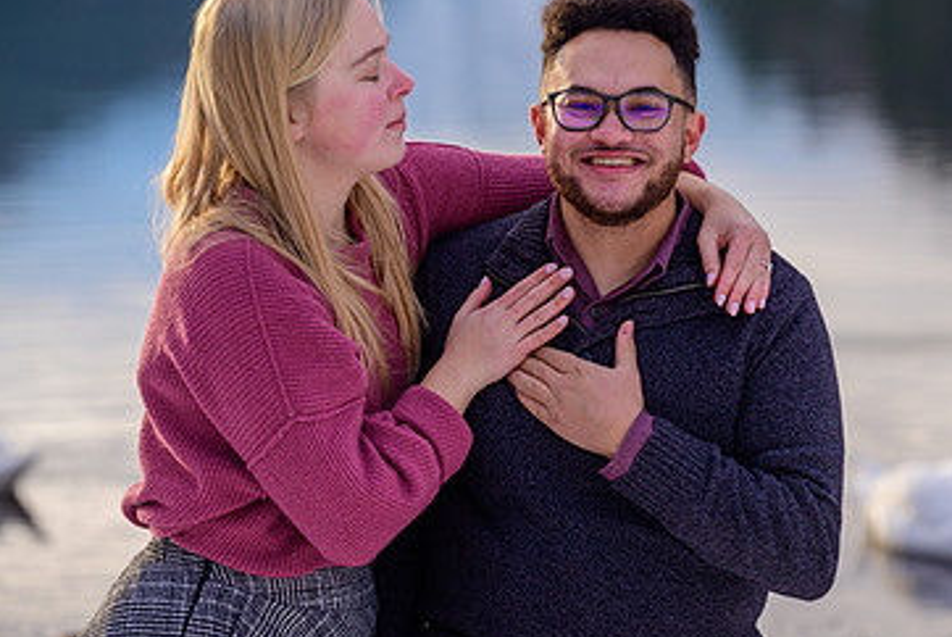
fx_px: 5505
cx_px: 508
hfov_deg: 9.9
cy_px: 318
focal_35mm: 208
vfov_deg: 6.6
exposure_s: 1/640
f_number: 4
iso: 250
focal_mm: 130
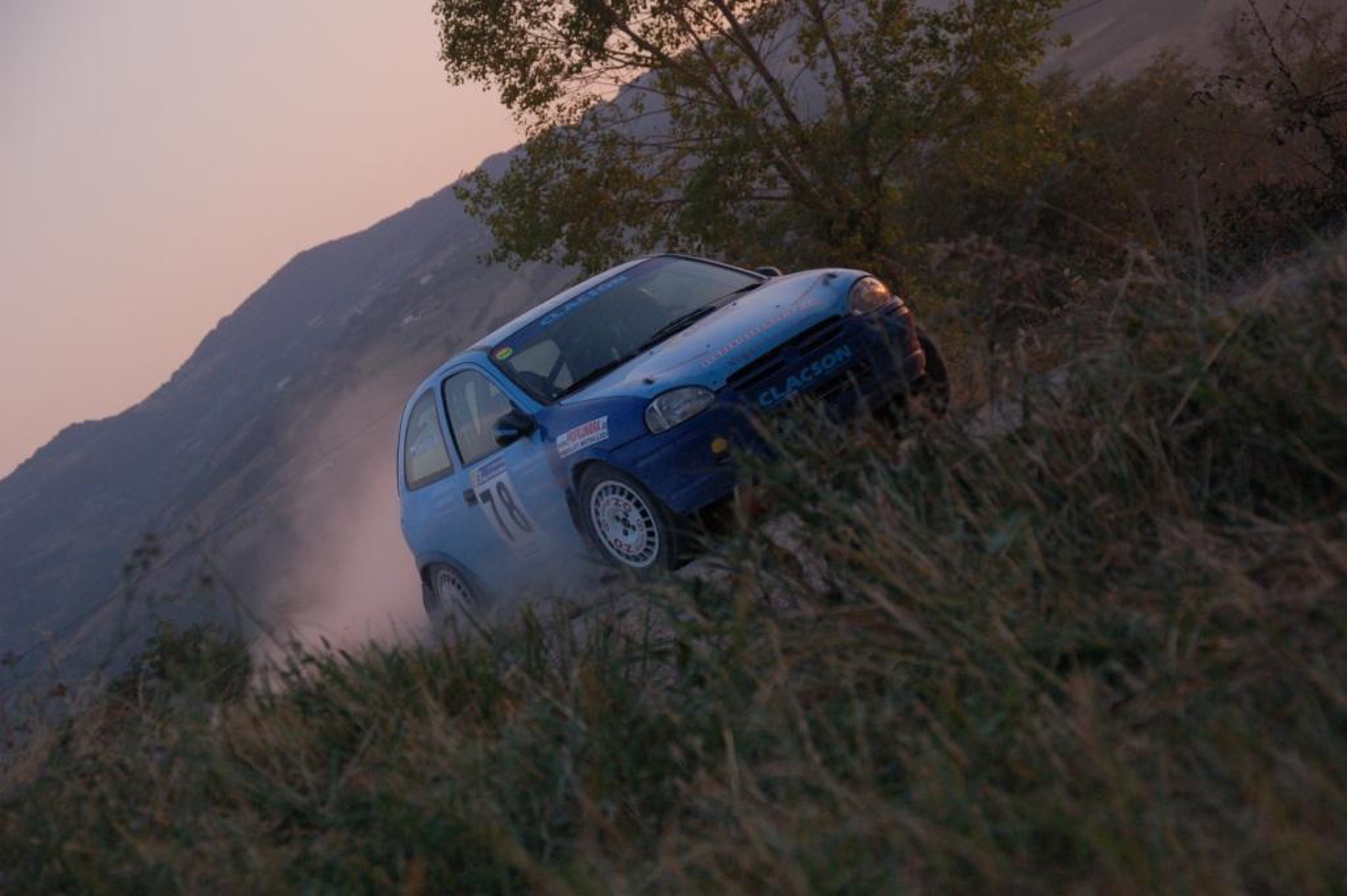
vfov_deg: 17.5
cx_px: 674
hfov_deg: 26.0
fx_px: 2916
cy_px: 448
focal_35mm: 78
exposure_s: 1/800
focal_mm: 52
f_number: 5
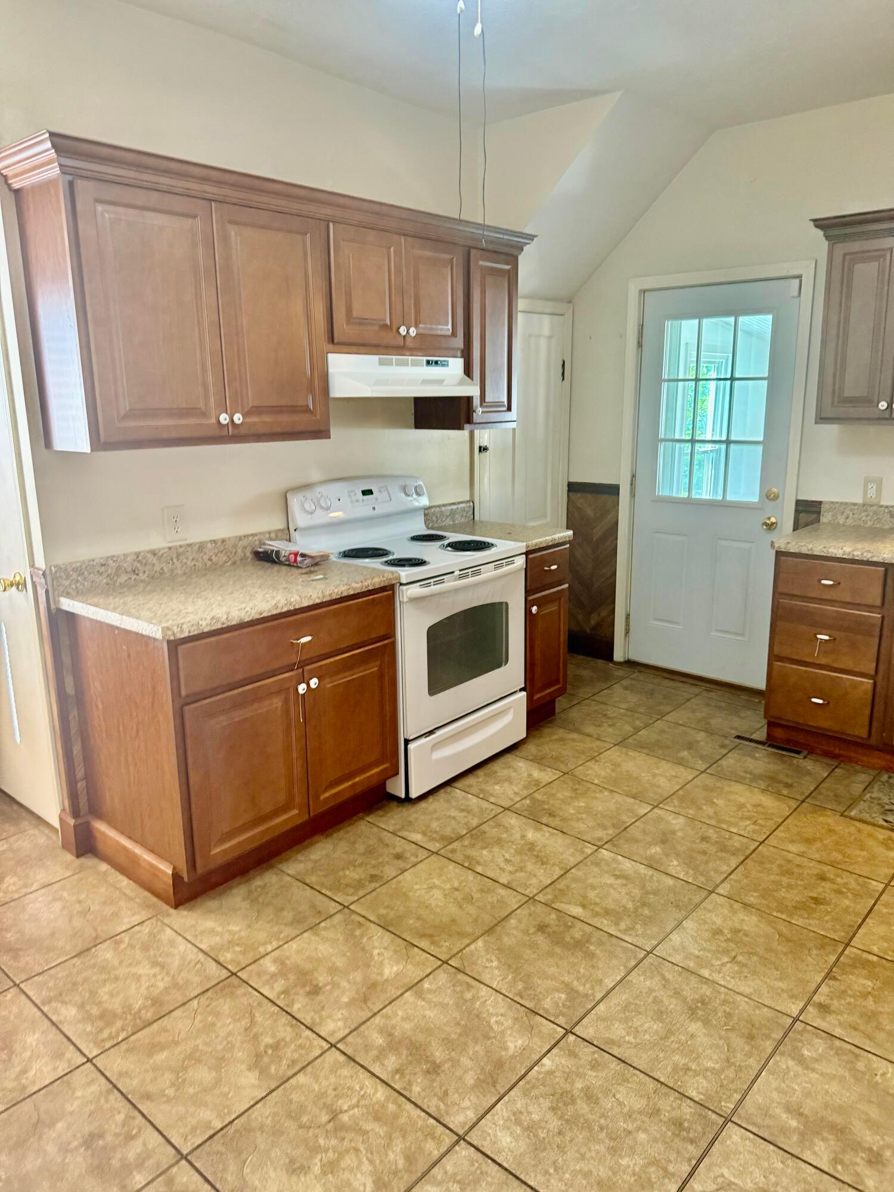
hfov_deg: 56.8
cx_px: 447
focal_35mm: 24
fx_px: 826
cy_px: 596
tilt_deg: -8.9
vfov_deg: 71.6
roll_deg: +0.5
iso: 400
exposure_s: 1/60
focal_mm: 6.76
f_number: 1.78
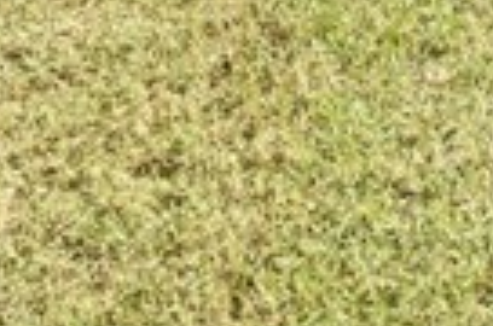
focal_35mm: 128
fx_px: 1749
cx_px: 1111
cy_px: -810
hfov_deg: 13.0
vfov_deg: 8.2
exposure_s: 1/400
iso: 100
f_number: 5
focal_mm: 16
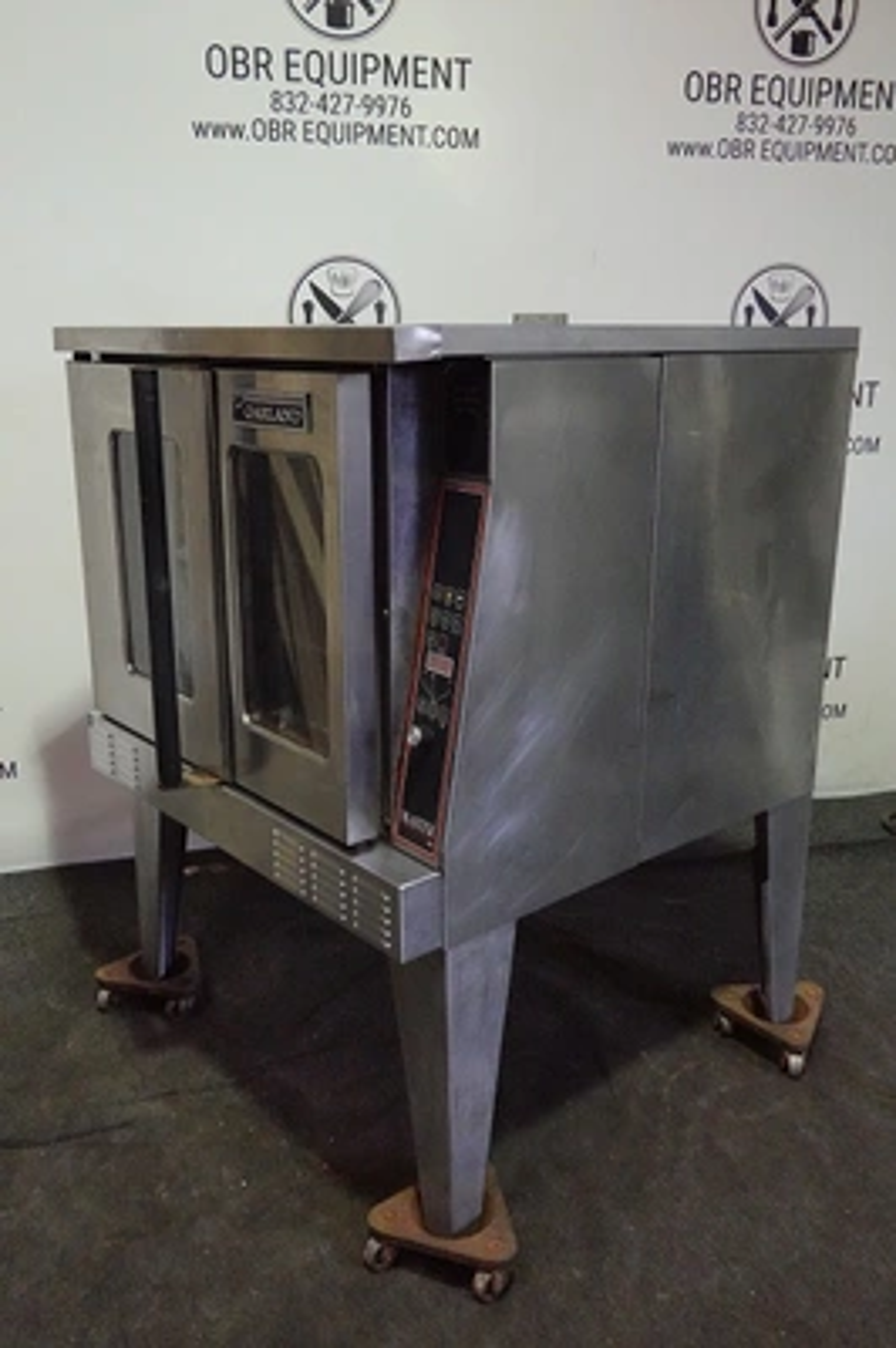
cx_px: 448
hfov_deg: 42.3
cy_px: 674
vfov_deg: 60.3
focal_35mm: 31
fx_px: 1159
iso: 3200
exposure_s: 1/200
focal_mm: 11.52
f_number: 5
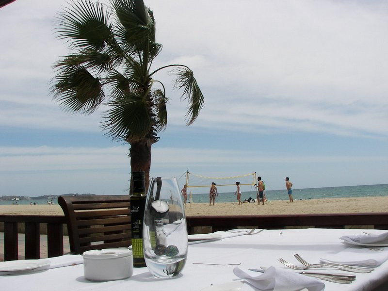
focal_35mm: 36
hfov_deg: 51.4
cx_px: 194
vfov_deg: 39.7
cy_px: 146
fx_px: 404
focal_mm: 6
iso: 50
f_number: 5.6
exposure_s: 1/500
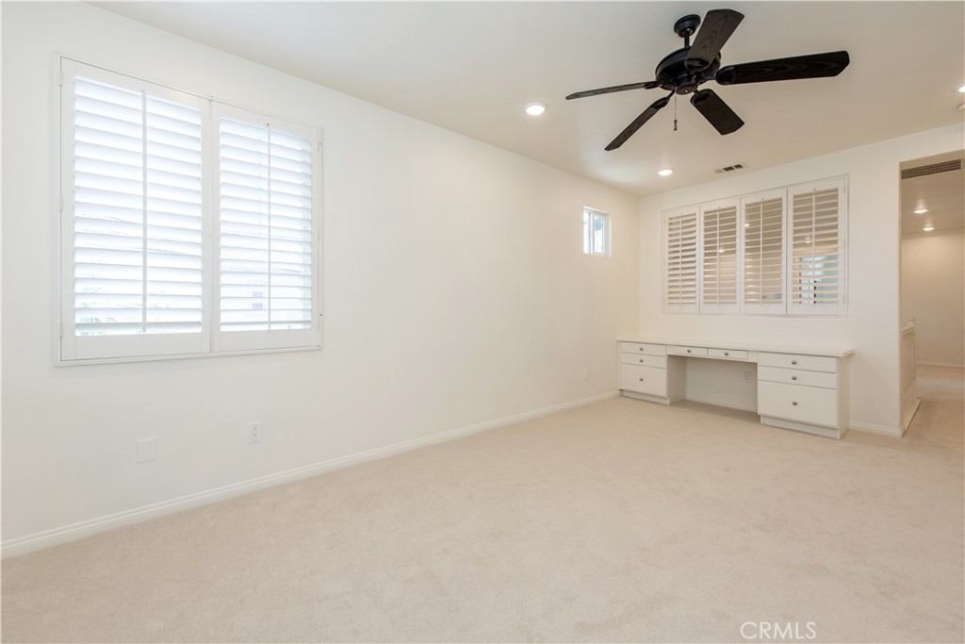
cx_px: 482
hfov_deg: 104.2
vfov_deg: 81.2
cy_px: 322
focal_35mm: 14
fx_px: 375
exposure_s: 1/125
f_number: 5.6
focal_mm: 14
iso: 500
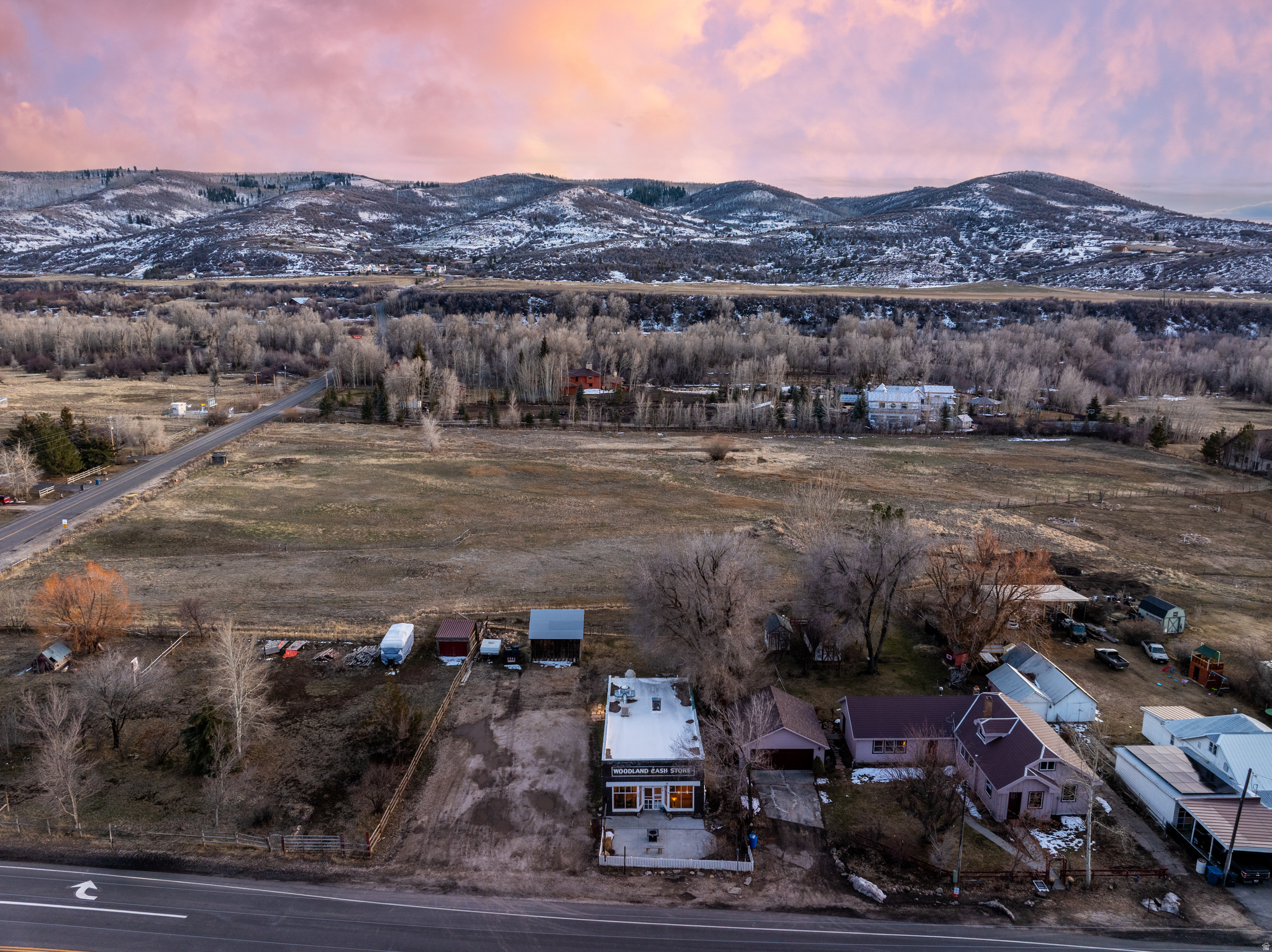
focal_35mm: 24
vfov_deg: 56.8
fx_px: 881
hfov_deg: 71.6
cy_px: 476
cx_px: 636
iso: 100
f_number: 4
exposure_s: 1/30
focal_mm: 12.29
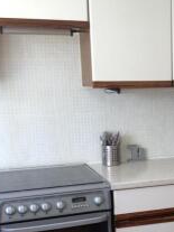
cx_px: 175
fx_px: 496
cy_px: 181
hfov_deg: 19.3
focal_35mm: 74
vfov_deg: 25.9
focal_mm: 4.28
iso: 64
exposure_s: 1/60
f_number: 2.4
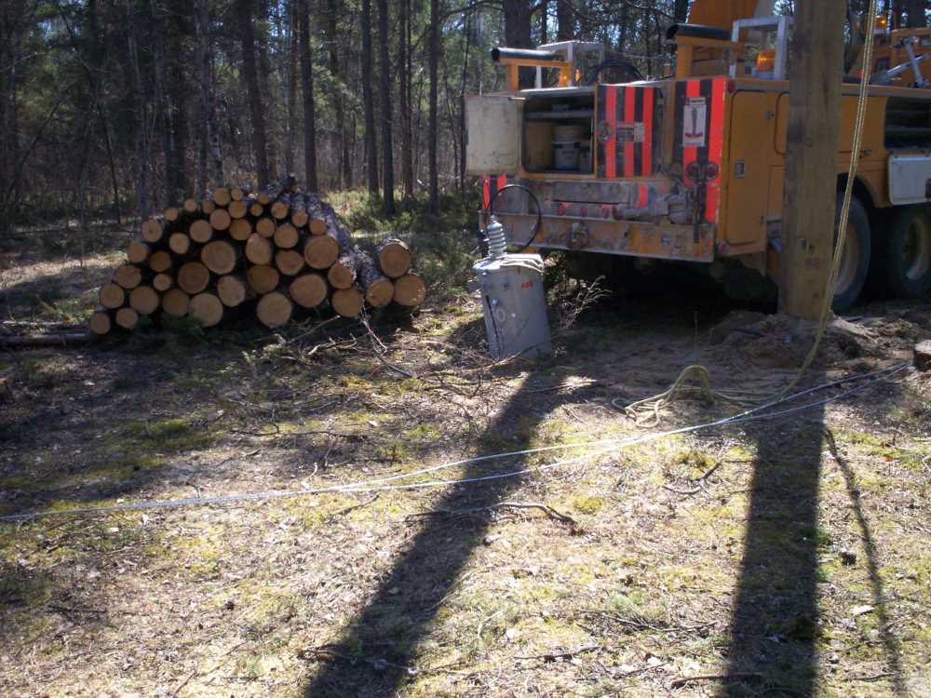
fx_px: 968
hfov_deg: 51.4
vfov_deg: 39.7
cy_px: 349
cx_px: 466
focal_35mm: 36
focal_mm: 6
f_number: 4.5
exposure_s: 1/203
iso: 100
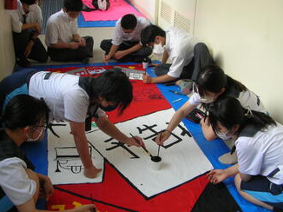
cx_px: 129
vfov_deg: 33.6
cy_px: 105
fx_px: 351
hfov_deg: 43.8
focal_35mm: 43
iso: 50
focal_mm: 5.8
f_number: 2.8
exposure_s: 1/68.6
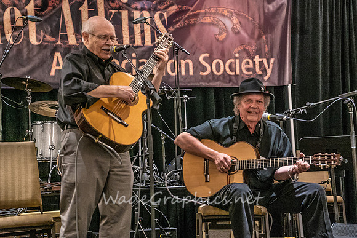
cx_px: 197
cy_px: 127
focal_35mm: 81
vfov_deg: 16.9
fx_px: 802
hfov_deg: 25.1
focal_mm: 70
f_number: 5.6
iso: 8000
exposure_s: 1/160
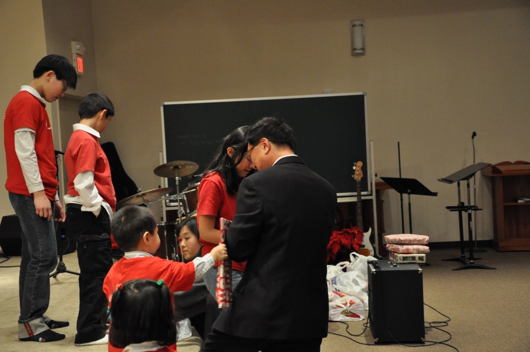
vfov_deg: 22.6
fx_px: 882
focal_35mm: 60
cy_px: 176
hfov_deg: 33.4
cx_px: 265
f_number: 4.5
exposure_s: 1/60
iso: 1600
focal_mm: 40
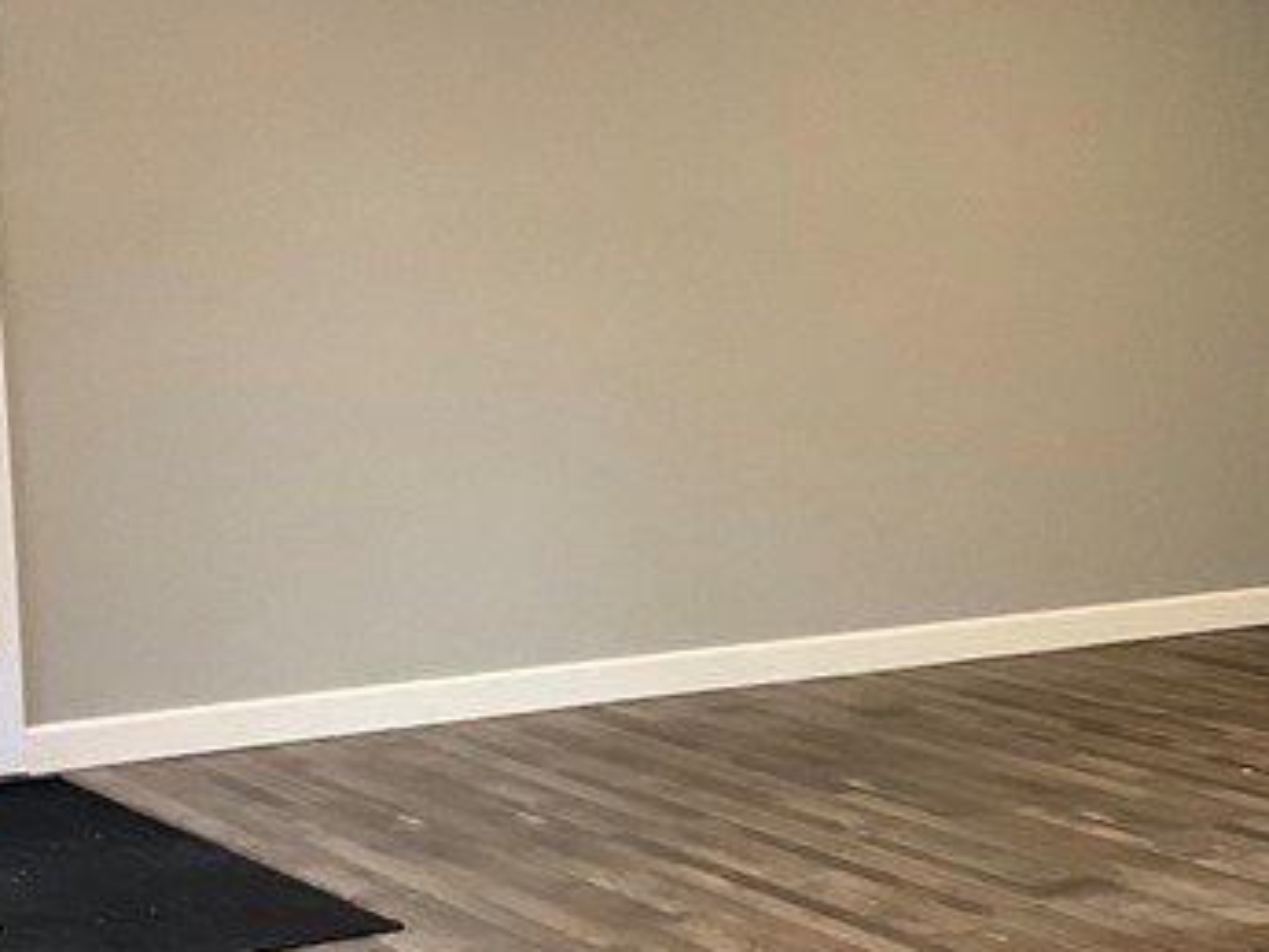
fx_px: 3154
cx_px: 1012
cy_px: 485
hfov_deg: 22.4
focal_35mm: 86
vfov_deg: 17.2
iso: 125
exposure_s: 1/60
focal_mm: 3
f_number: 1.8
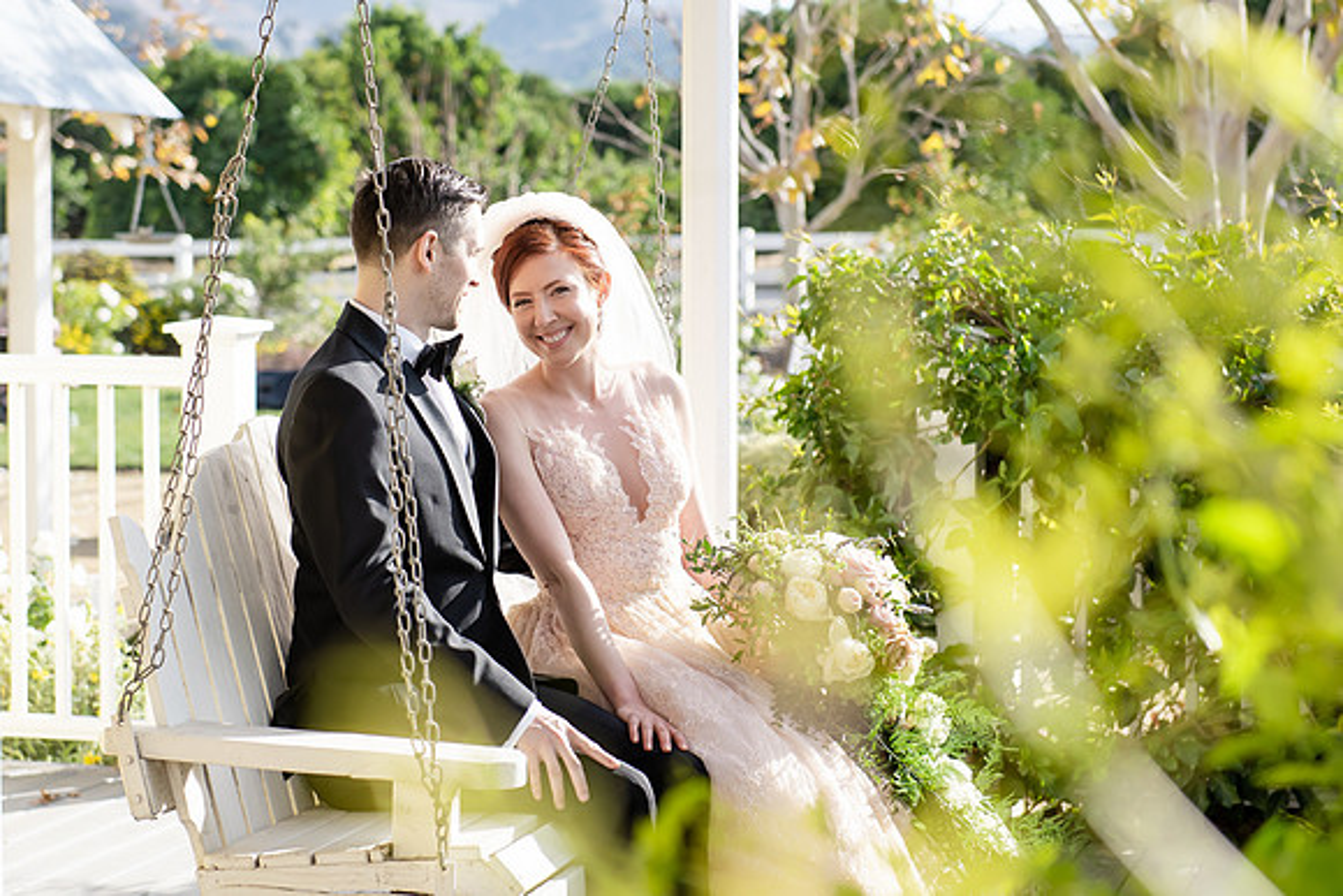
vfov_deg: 15.1
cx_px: 491
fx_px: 3372
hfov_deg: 22.5
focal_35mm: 90
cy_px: 394
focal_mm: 70
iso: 400
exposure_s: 1/1600
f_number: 4
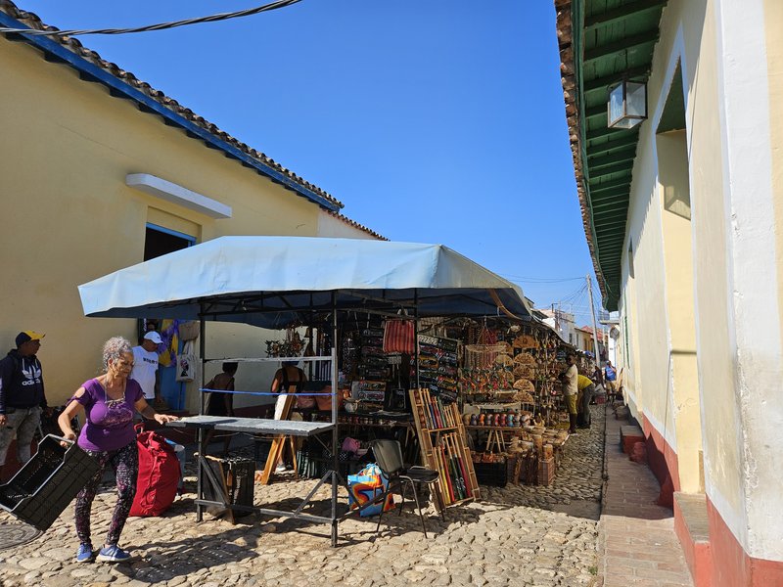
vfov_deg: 58.9
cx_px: 392
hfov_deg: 73.9
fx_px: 520
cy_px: 294
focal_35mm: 23
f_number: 1.8
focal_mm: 5.4
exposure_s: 1/1874
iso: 25
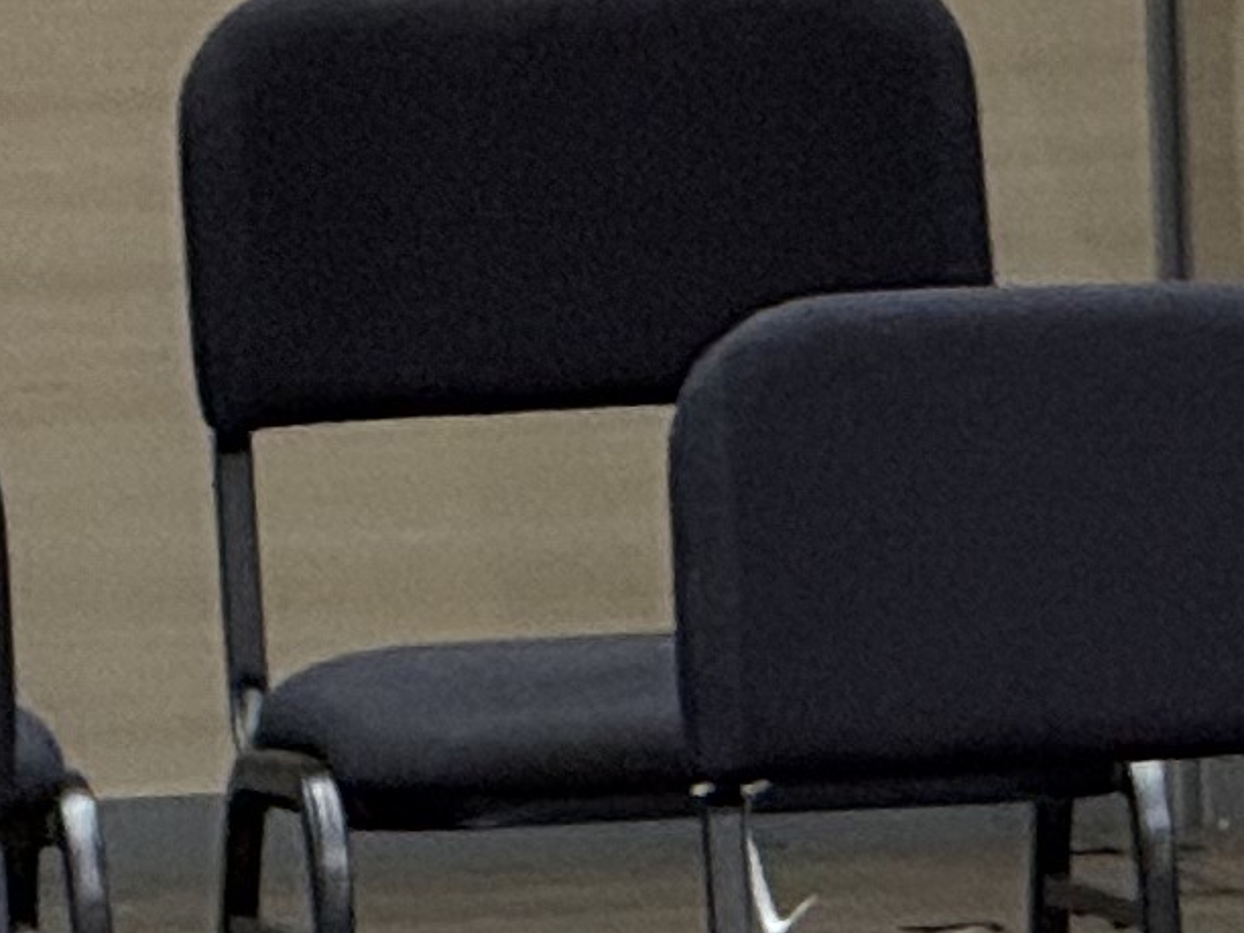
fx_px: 28426
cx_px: 3683
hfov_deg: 2.5
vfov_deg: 1.9
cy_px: 207
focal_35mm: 791
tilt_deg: -2.2
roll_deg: +1.6
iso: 100
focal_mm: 15.66
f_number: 2.8
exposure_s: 1/100
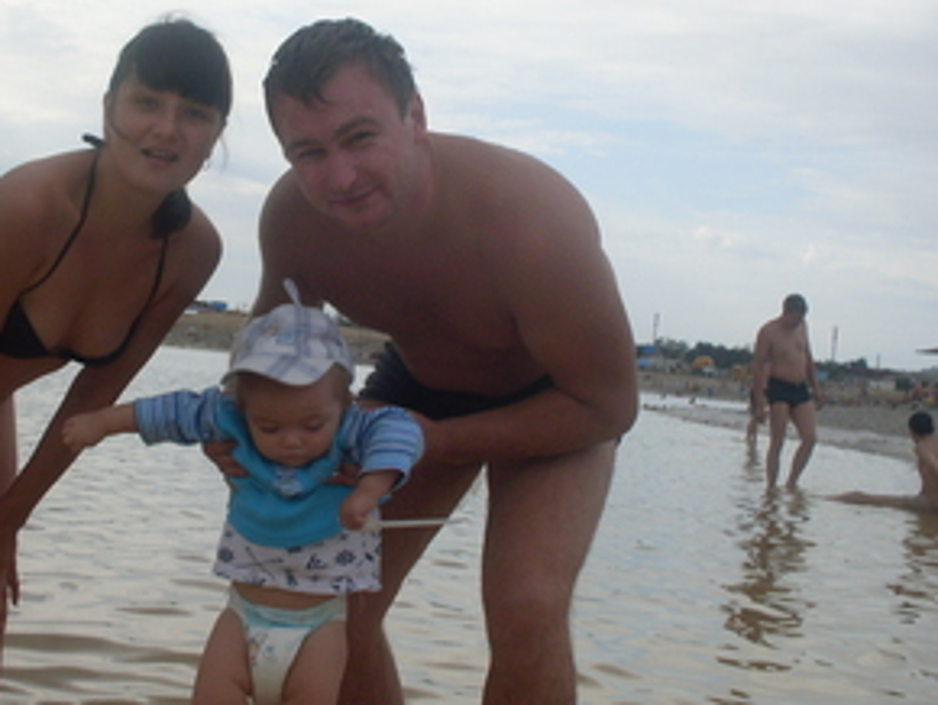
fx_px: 1600
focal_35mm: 59
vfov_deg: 24.8
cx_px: 336
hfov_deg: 32.5
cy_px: 298
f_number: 8.4
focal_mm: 6.3
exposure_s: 1/180
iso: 80
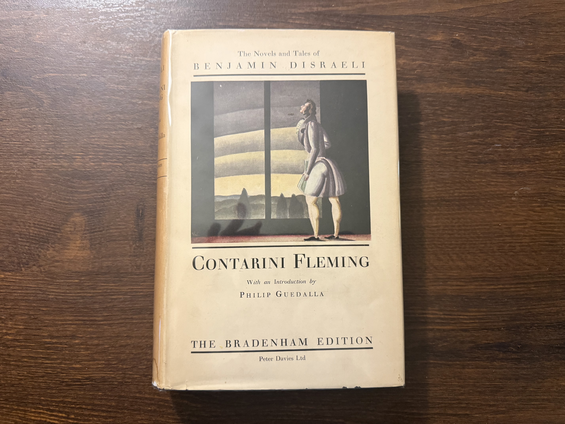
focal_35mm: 24
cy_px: 212
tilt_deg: -84.4
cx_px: 282
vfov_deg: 56.8
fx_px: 392
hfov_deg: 71.6
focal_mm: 6.76
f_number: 1.78
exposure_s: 1/60
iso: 400
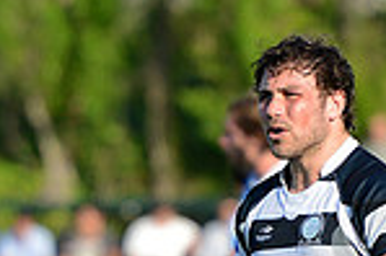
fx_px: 8129
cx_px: 168
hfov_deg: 2.7
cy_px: 451
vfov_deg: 1.8
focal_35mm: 759
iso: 250
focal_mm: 195
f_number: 2.8
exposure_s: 1/1250
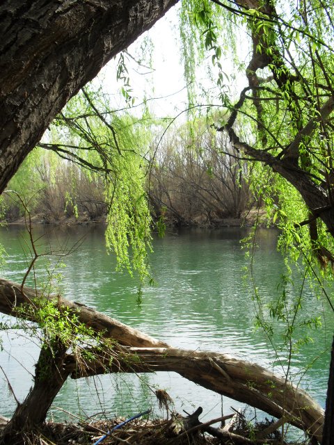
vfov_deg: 52.6
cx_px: 167
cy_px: 222
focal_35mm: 35
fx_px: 450
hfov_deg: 40.7
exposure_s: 1/500
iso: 100
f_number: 3.2
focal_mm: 6.3
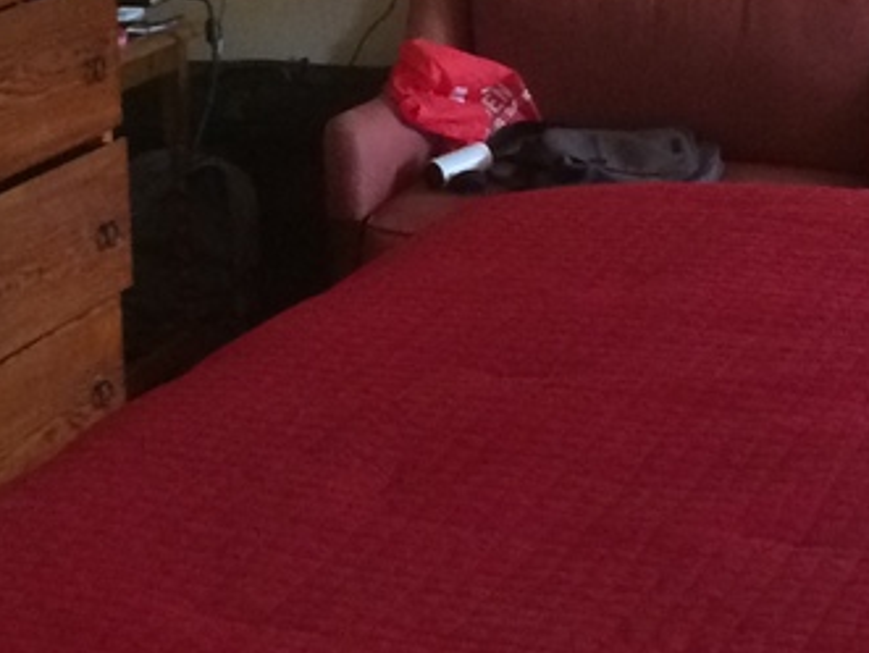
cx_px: 268
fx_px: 3167
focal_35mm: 126
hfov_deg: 15.6
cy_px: -8
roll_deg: +2.4
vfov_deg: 11.7
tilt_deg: -6.5
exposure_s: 1/30
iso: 250
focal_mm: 4.15
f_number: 2.2
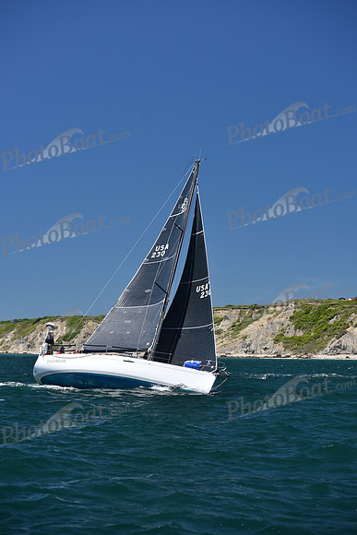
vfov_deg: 28.8
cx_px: 178
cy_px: 268
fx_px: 1041
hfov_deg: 19.5
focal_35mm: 70
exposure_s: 1/800
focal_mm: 70
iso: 250
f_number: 5
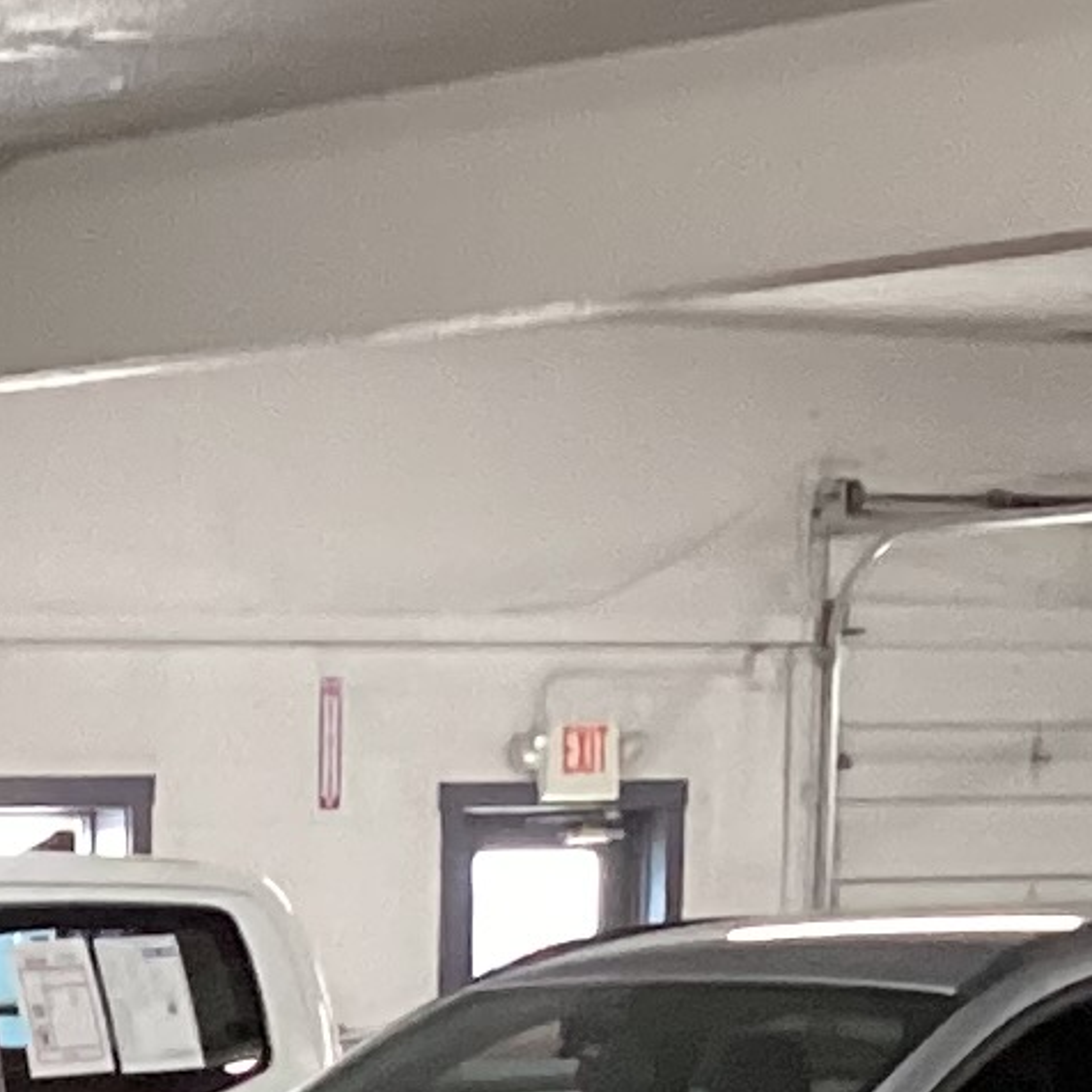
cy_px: 2549
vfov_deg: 8.6
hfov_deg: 9.1
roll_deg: +0.9
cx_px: -518
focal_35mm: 188
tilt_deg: -15.0
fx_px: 6710
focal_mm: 3.3
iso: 250
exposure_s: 1/60
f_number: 2.4
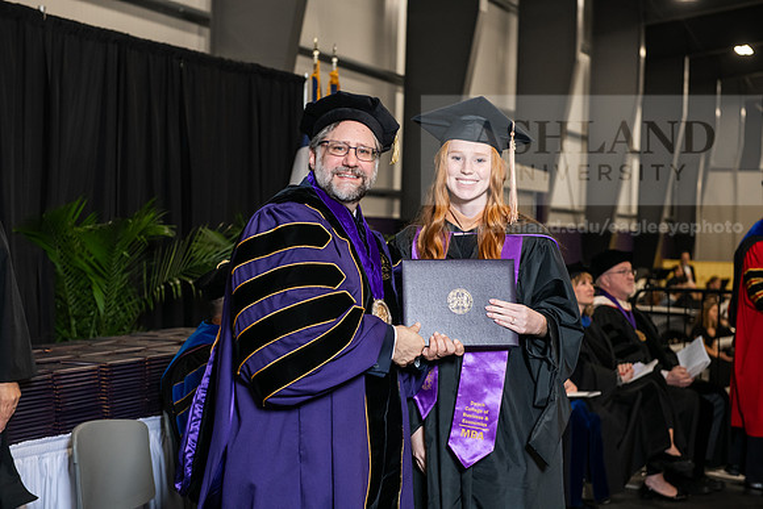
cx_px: 382
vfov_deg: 19.5
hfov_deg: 28.8
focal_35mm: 70
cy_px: 254
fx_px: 1484
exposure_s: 1/200
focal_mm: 70
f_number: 5
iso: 2000
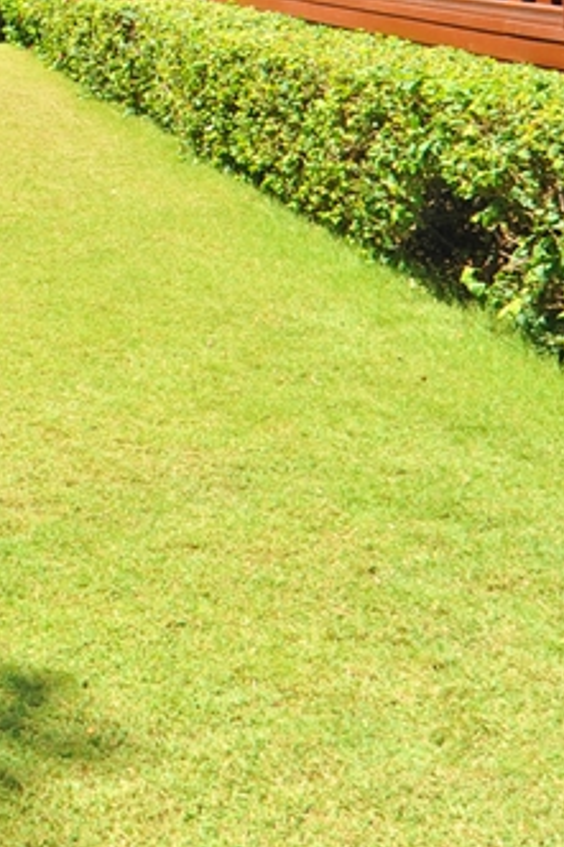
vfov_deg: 27.9
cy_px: -116
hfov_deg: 18.9
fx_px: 1529
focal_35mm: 65
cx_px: -232
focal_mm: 18
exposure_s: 1/160
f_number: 9
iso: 200
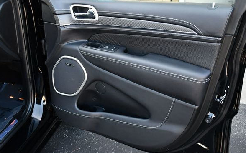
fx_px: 268
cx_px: 119
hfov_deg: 49.3
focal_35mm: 40
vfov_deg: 32.0
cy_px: 74
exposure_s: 1/250
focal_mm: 18
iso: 800
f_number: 3.5
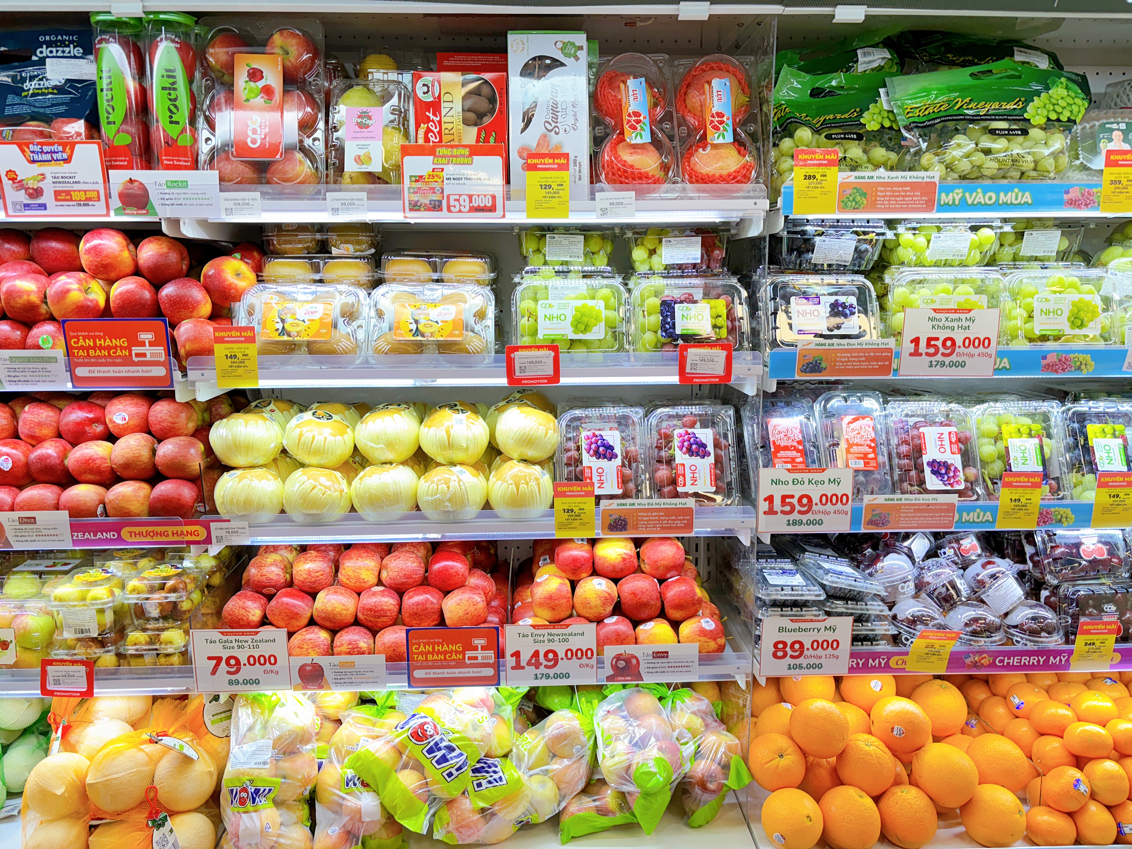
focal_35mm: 26
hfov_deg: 67.3
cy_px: 424
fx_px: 850
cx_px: 566
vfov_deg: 53.1
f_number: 1.6
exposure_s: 1/100
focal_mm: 5.96
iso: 80
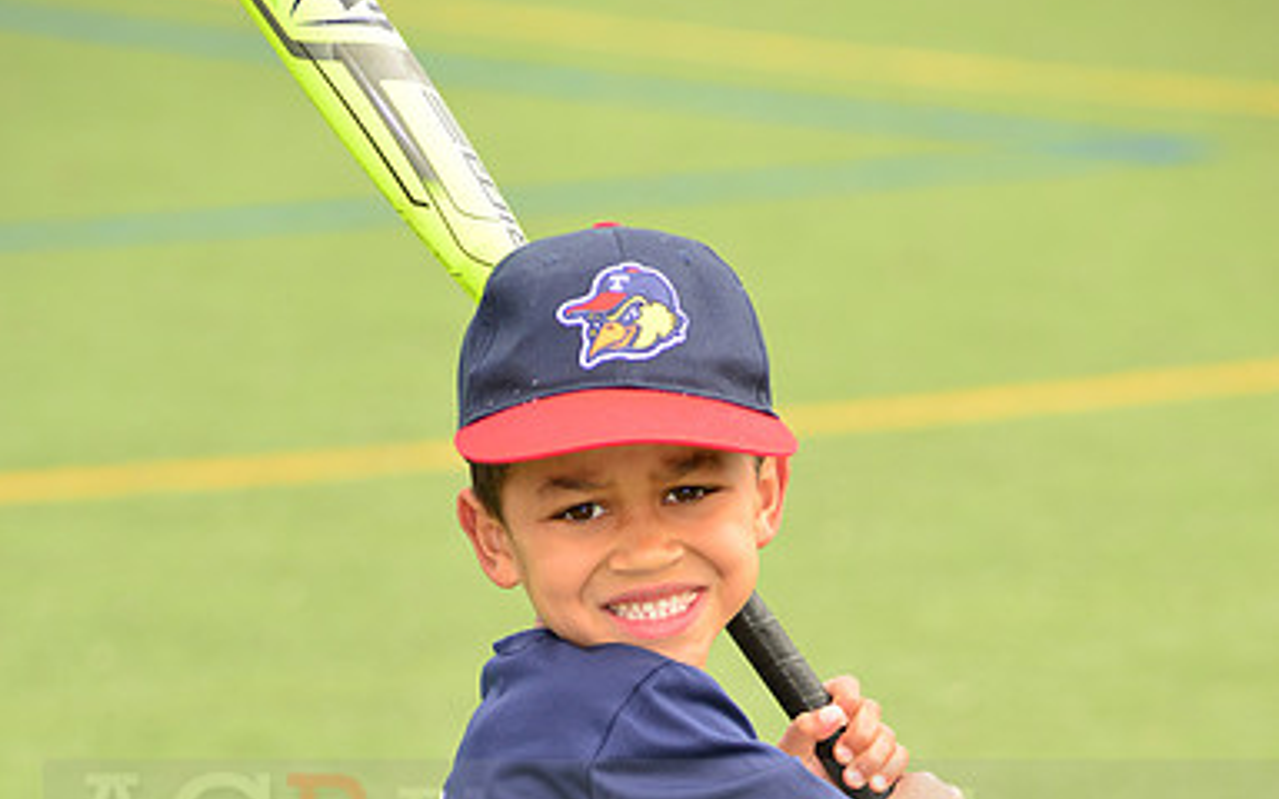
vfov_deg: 4.3
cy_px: 806
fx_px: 10736
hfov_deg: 6.8
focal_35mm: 308
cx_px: 638
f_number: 8
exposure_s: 1/200
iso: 250
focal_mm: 200
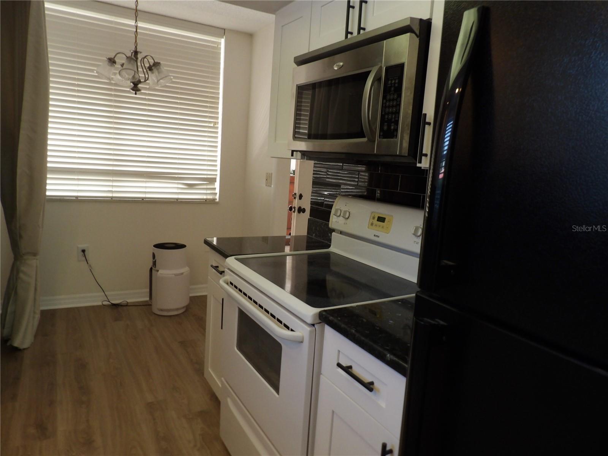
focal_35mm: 24
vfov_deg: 56.8
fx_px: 422
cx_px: 304
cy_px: 228
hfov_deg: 71.6
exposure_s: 1/25
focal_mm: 4.3
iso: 200
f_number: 3.2
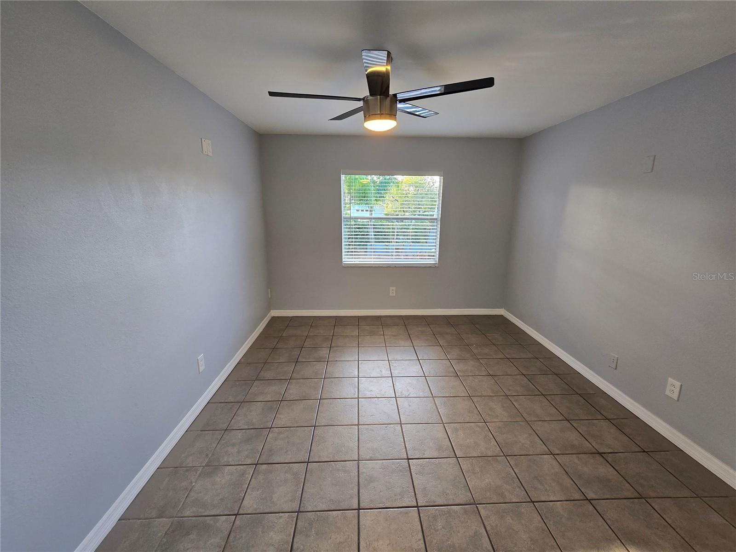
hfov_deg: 106.2
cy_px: 276
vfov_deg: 89.9
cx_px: 368
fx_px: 276
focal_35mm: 13
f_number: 2.2
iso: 100
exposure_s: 1/60
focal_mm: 2.2
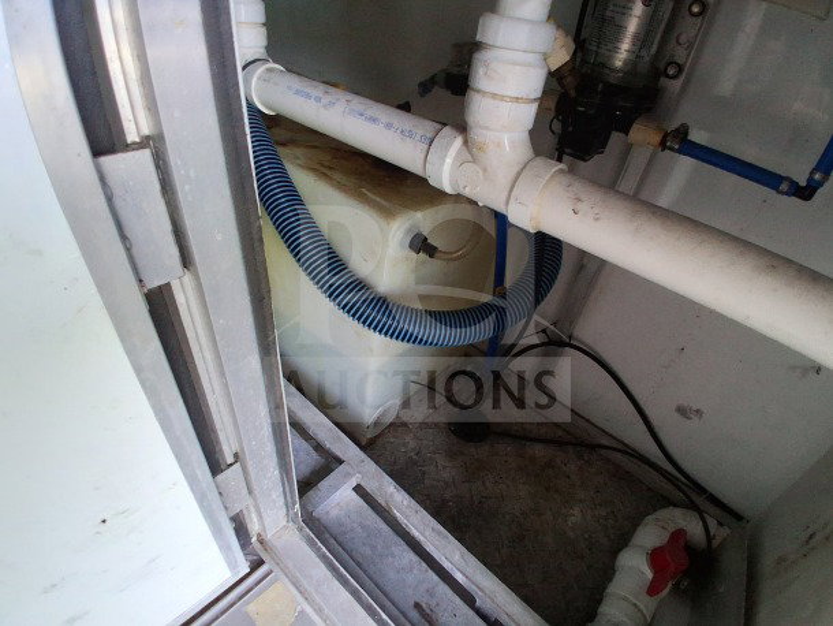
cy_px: 313
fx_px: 409
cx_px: 416
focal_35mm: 17
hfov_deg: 91.0
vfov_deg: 74.8
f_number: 2.2
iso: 160
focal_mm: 1.4
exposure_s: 1/120
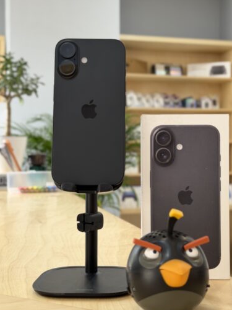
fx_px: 491
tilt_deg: +0.5
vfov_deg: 34.9
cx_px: 129
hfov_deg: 26.5
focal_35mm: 55
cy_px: 145
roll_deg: +0.2
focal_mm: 6.76
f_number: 1.78
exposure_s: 1/73
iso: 100
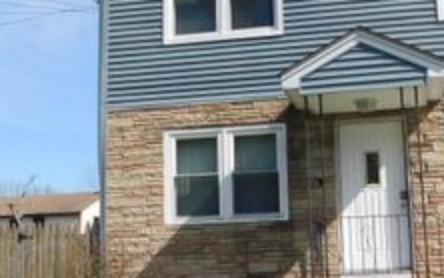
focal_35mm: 55
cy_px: 153
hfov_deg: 36.3
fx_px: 666
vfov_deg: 23.6
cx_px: 312
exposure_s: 1/400
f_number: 6
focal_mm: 4
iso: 125
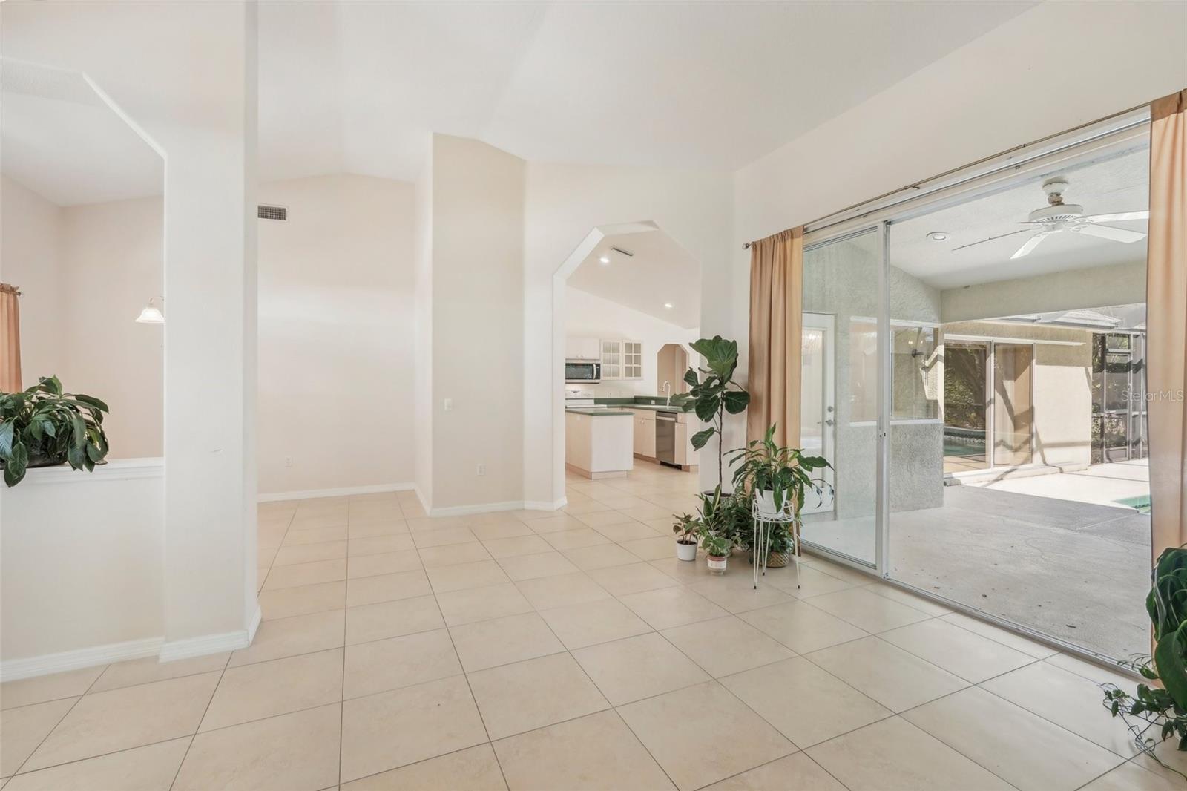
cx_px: 594
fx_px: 527
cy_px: 396
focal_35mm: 16
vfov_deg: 73.7
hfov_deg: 96.7
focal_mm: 16
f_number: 8
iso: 400
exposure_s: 1/25
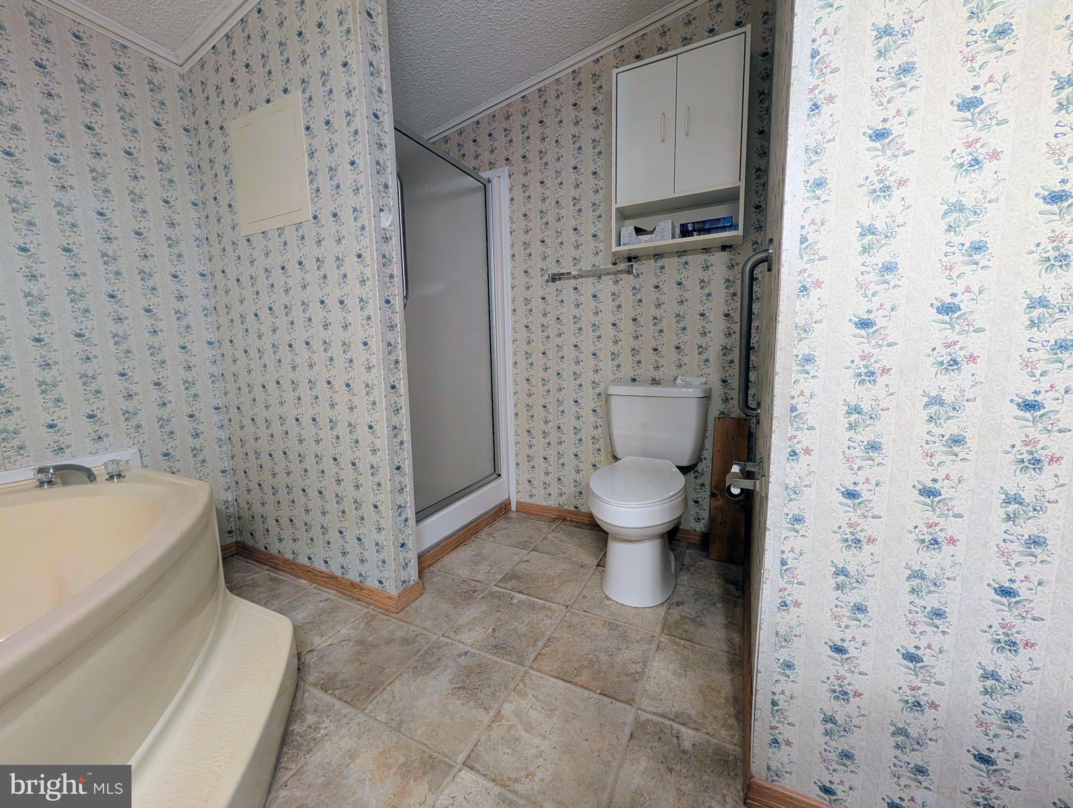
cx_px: 536
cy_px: 404
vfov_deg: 94.6
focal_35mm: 12
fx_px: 372
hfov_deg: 110.5
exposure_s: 1/60
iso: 159
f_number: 1.7
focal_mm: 2.02
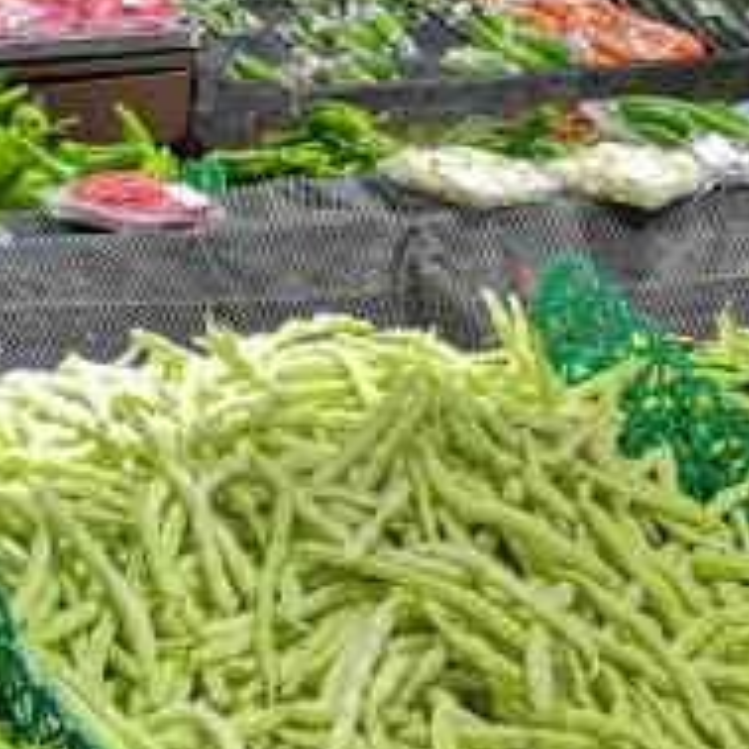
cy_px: 89
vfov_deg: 14.6
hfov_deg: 14.7
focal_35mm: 118
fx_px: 2889
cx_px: 178
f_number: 1.8
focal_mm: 3.95
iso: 64
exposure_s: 1/90.1
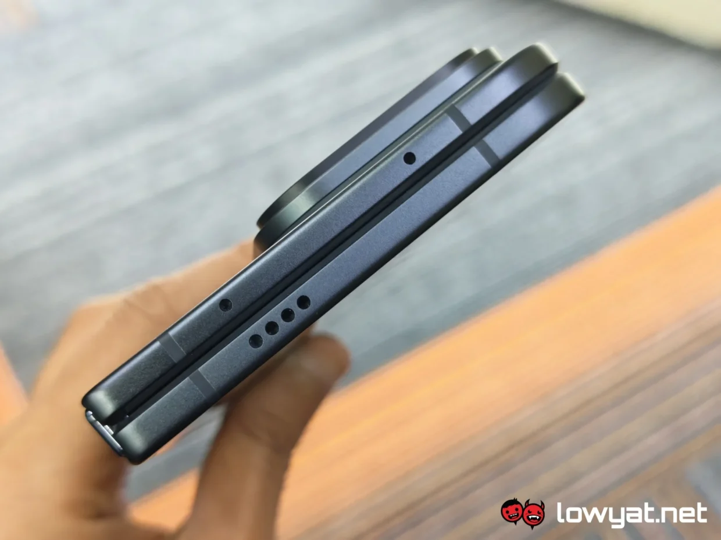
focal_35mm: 46
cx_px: 360
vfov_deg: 31.5
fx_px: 958
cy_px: 270
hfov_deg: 41.2
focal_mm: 5.4
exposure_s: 1/50
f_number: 1.6
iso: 250
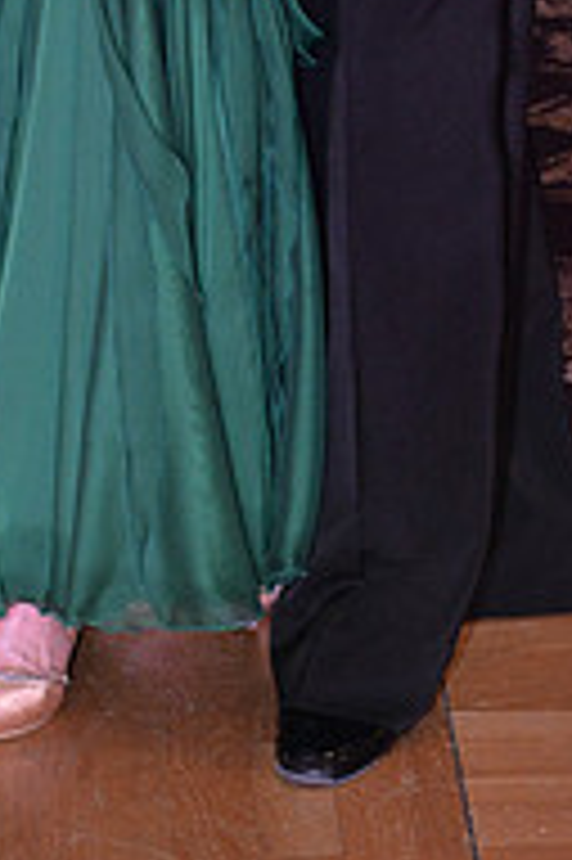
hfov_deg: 6.9
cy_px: -414
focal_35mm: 200
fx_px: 4775
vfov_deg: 10.0
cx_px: 259
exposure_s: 1/250
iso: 2500
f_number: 5.6
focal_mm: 66
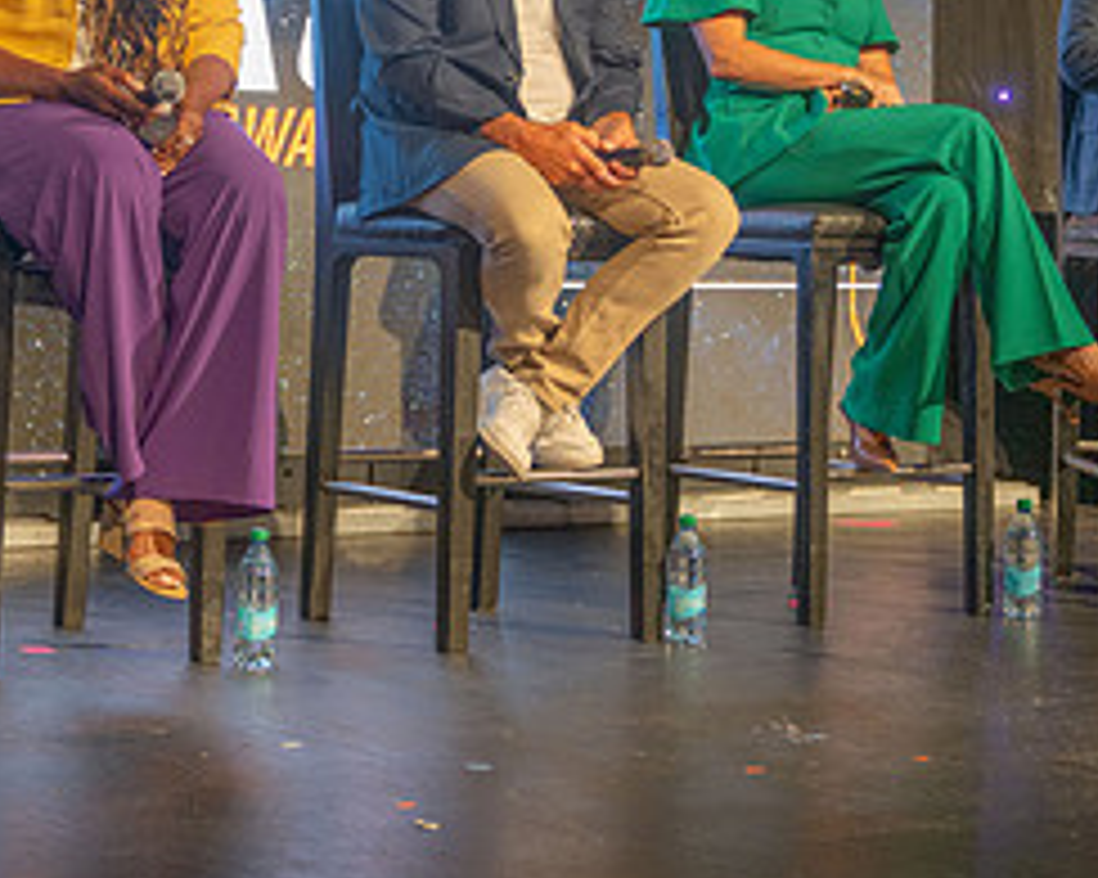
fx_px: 3411
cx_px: 252
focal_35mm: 105
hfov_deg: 18.2
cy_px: 74
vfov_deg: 14.5
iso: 400
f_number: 2.8
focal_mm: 47
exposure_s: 1/60
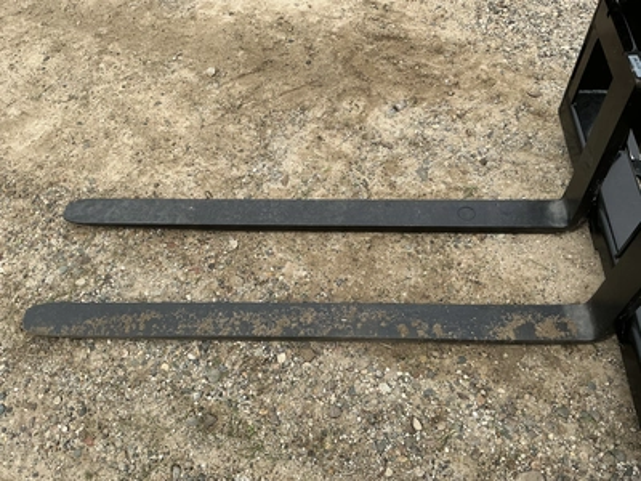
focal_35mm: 28
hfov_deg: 63.4
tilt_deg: -59.2
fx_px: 518
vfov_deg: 49.7
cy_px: 240
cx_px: 320
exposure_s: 1/883
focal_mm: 3
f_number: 1.8
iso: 25
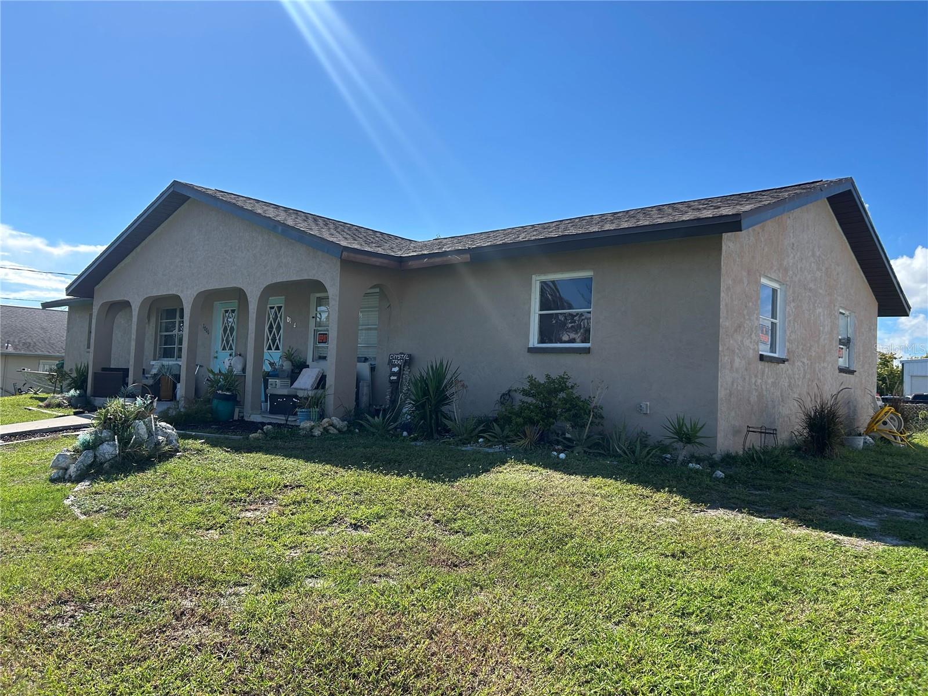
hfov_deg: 67.3
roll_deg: -2.5
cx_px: 464
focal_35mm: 26
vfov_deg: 53.1
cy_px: 348
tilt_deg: +3.1
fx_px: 697
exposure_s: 1/4115
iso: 50
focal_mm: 5.7
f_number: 1.5
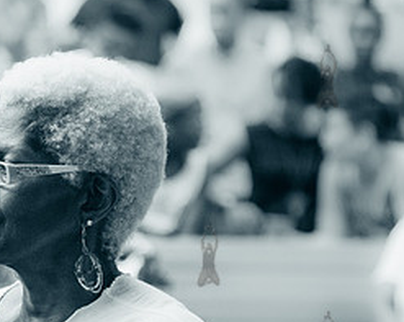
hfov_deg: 8.6
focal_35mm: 225
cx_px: 19
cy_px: 327
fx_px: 2687
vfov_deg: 6.8
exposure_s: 1/1250
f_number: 2.8
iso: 4000
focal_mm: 80
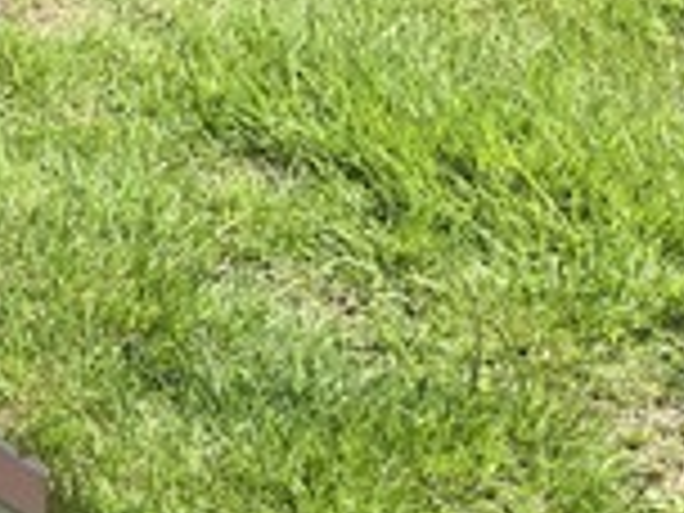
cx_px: -670
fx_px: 2154
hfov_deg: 14.9
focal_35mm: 109
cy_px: -387
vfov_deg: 12.5
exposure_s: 1/2805
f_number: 1.8
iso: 80
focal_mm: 5.4
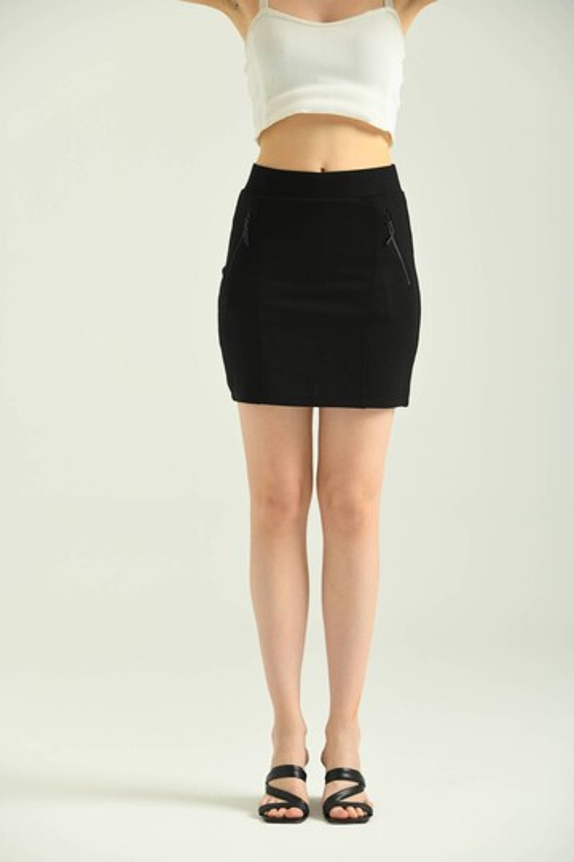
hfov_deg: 11.4
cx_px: 287
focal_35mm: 120
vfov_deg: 17.1
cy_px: 431
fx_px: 2870
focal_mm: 120
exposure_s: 1/160
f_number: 5.6
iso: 125
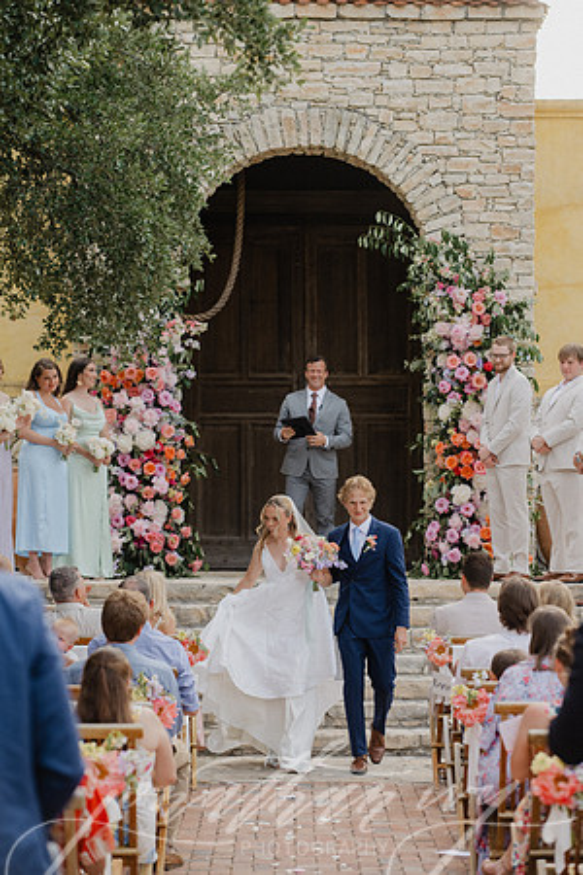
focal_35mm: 120
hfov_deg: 11.4
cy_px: 438
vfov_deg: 17.1
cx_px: 292
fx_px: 2915
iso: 360
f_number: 4.5
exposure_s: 1/1000
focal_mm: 120
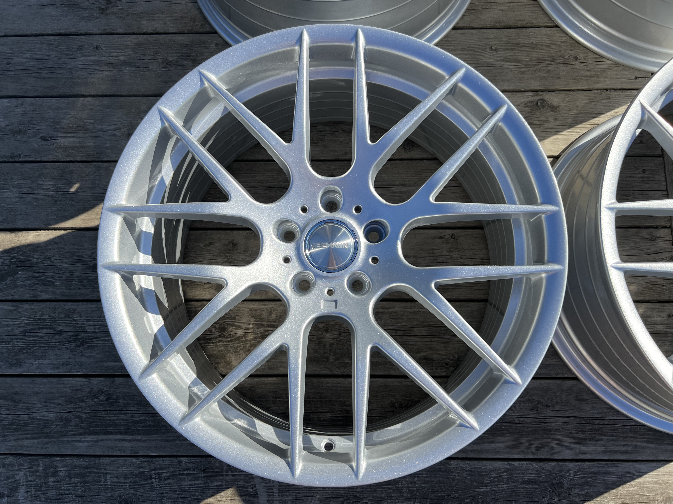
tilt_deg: -80.5
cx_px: 336
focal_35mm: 26
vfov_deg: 53.1
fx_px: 505
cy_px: 252
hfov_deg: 67.3
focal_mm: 5.7
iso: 50
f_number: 1.5
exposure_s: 1/2632
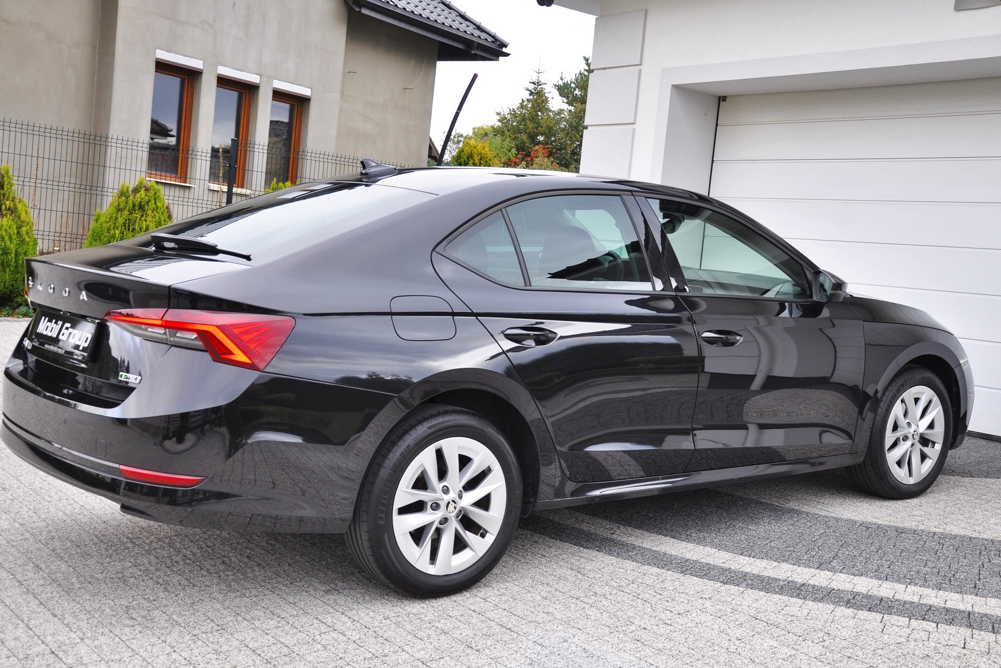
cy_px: 332
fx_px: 1279
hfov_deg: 42.7
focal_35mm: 46
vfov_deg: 29.2
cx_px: 521
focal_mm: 28
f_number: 6.3
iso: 250
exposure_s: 1/160
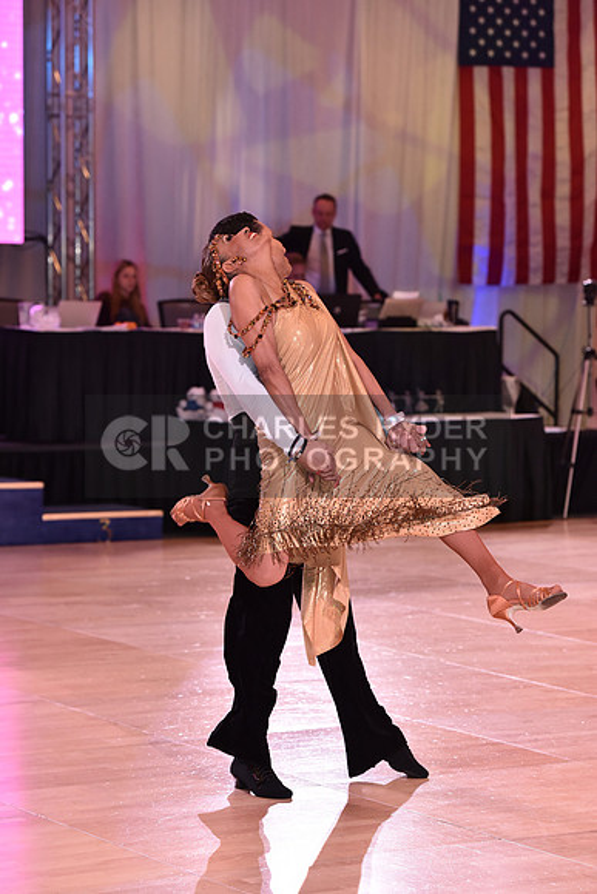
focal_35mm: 112
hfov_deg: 12.2
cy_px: 447
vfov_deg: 18.3
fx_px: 2784
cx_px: 298
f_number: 4.5
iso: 1600
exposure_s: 1/250
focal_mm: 112
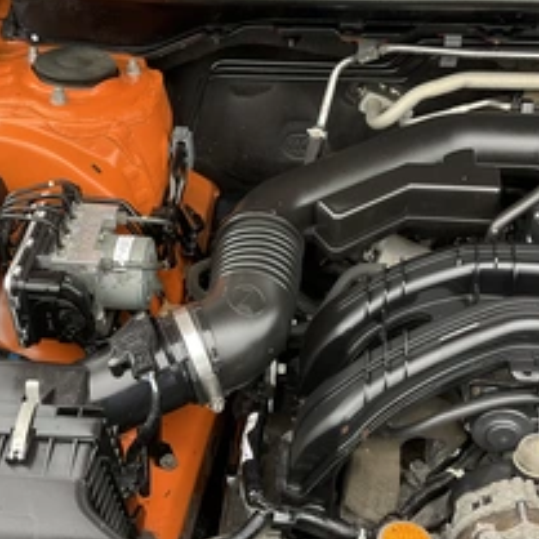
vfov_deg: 34.7
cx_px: 224
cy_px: 286
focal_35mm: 49
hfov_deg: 34.6
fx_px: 863
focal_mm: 3
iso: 64
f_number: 1.8
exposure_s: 1/99
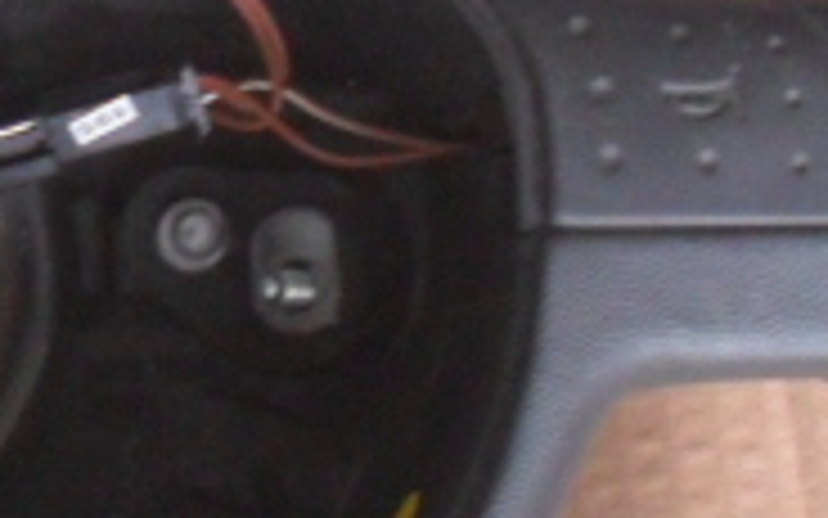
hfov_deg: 10.0
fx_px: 4649
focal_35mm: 206
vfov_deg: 6.4
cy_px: 320
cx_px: -216
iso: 200
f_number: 3
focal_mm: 6.3
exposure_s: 1/45
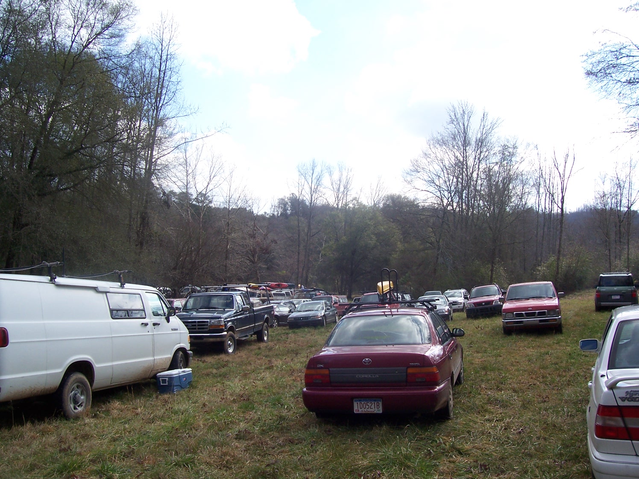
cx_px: 320
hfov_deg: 54.0
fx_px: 628
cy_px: 240
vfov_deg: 41.8
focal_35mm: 34
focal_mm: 5.6
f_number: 5.6
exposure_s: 1/250
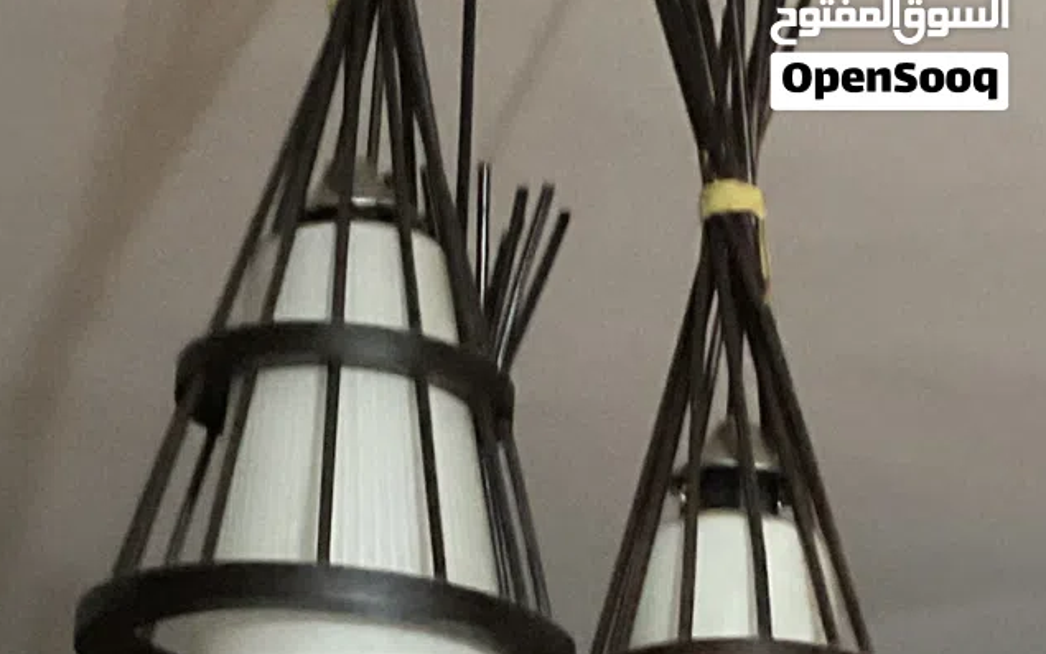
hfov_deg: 61.2
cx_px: 522
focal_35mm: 31
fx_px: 884
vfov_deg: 40.6
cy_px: 348
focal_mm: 3
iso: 500
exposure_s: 1/20
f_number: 1.8
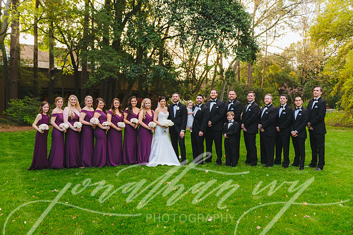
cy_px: 118
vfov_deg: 35.1
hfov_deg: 50.7
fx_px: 373
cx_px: 176
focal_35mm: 38
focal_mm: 38
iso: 640
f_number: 2.8
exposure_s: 1/250
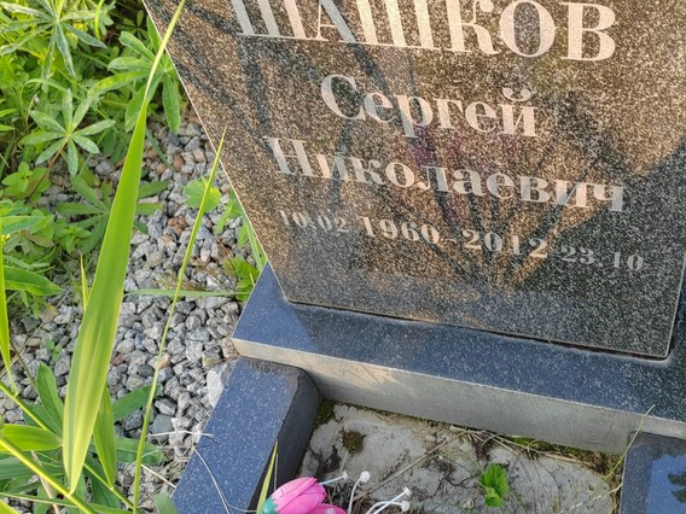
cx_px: 479
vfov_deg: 37.2
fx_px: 753
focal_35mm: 38
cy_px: 157
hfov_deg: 47.8
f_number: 1.9
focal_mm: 5.52
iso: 100
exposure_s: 1/100
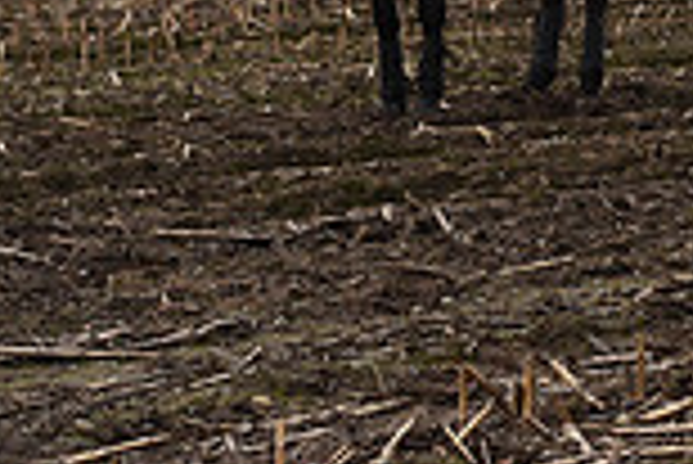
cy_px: -329
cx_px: 1282
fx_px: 5434
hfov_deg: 7.1
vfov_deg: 4.8
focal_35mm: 282
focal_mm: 75
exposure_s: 1/1250
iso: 640
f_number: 5.6
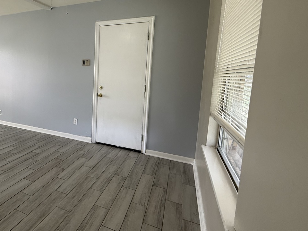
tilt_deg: -5.1
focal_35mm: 21
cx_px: 95
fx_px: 187
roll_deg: +0.6
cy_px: 95
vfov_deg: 63.0
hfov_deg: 75.7
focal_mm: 2.22
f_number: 2.2
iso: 200
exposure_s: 1/120
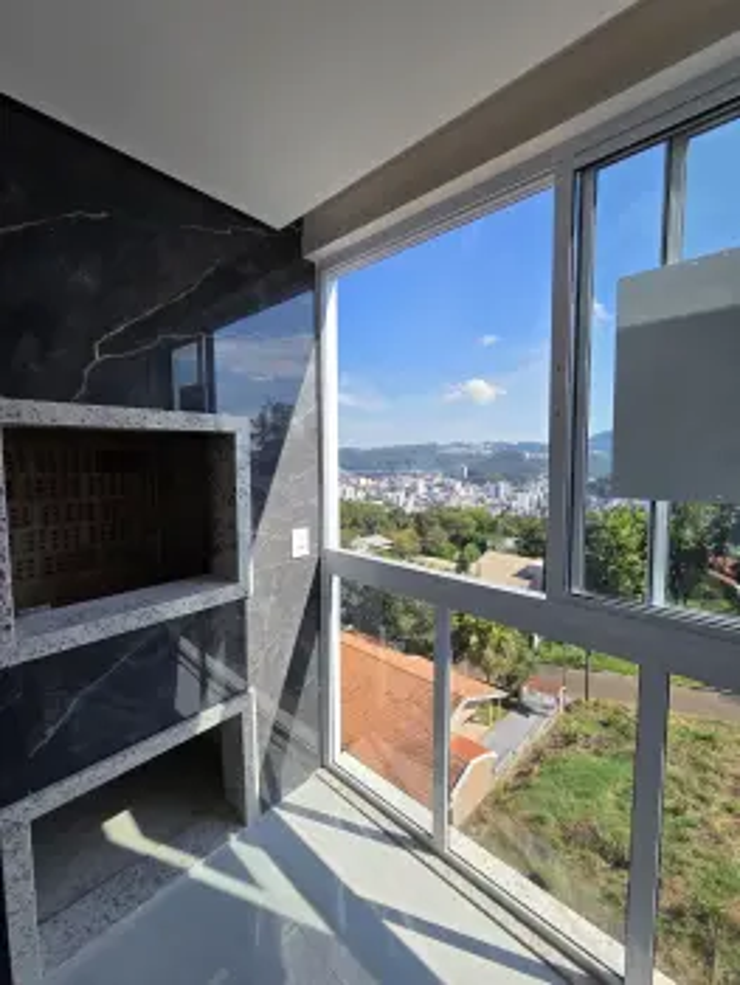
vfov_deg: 106.1
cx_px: 370
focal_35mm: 13
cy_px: 492
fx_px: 370
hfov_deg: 90.0
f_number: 2.2
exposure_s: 1/2000
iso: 64
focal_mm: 2.2
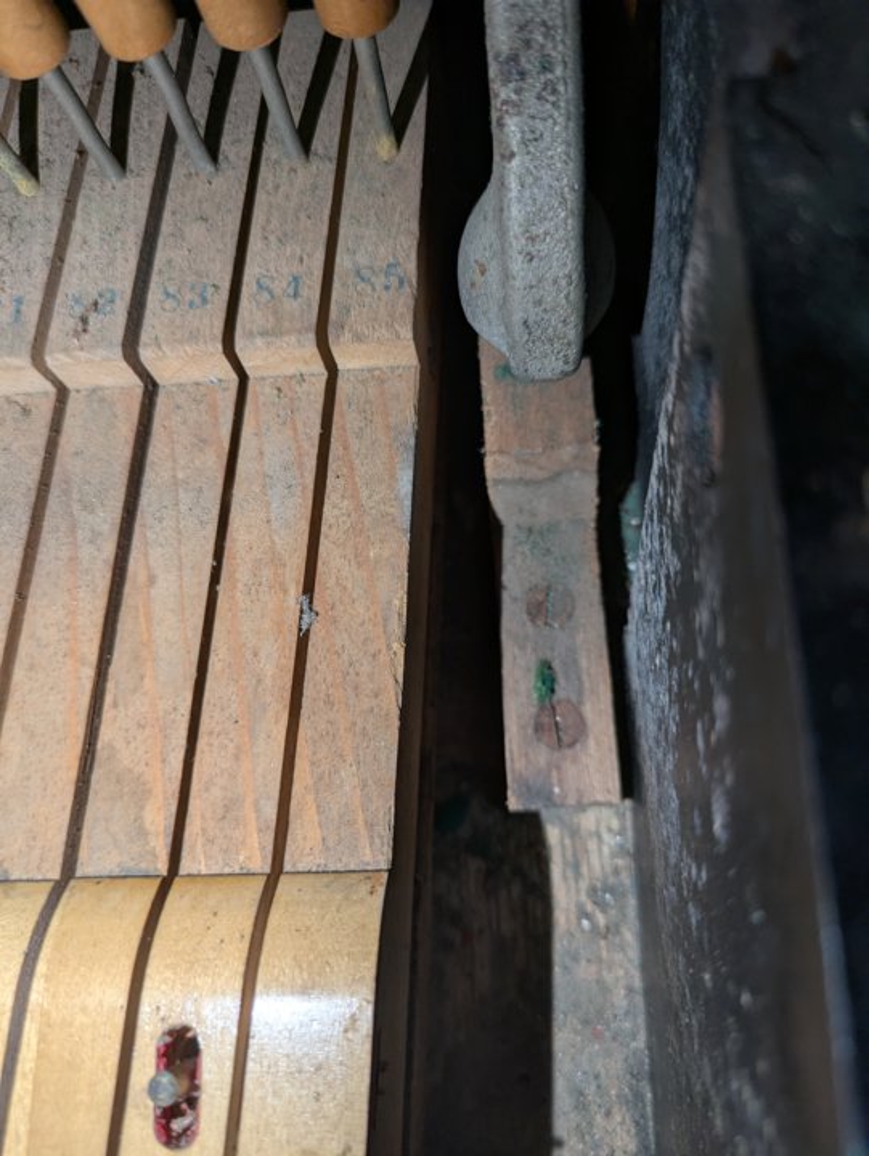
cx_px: 434
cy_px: 578
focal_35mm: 25
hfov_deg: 54.9
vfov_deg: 69.4
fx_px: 836
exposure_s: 1/40
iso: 72
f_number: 1.89
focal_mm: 5.43
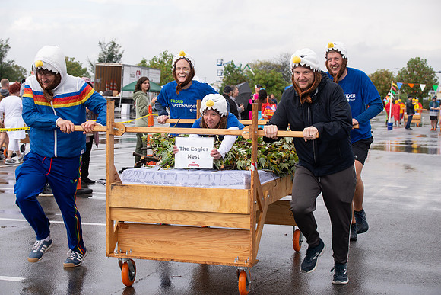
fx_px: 858
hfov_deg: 28.8
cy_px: 148
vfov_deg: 19.5
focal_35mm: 70
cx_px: 220
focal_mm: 70
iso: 400
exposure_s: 1/500
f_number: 7.1
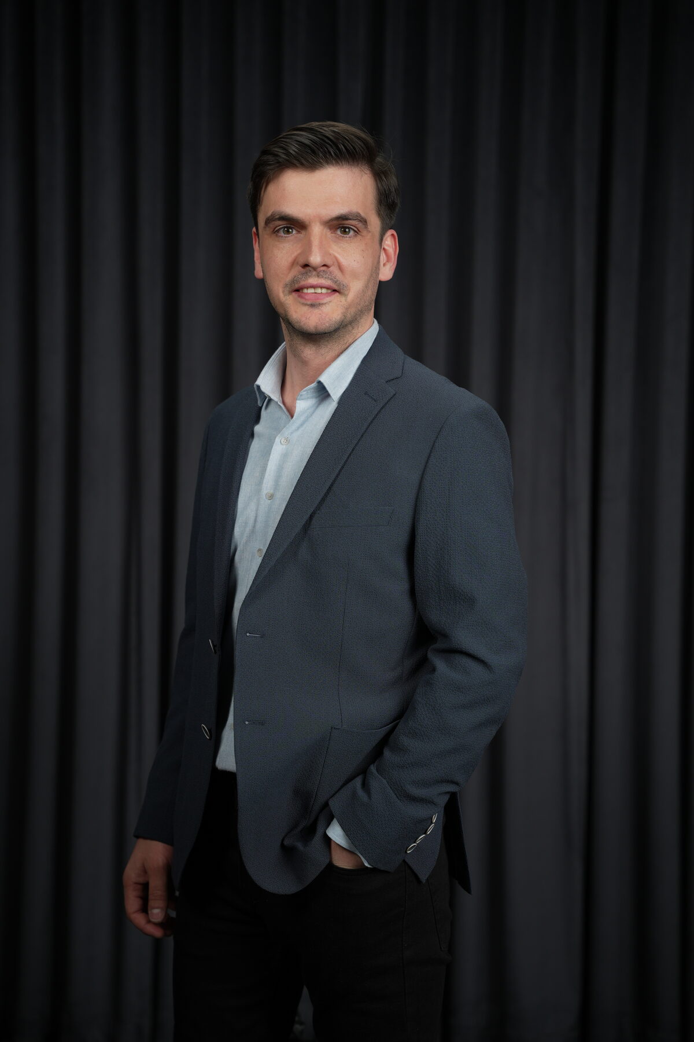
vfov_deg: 33.7
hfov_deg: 22.8
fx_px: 1720
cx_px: 347
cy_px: 521
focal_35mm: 60
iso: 160
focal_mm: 59.5
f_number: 2.8
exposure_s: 1/50
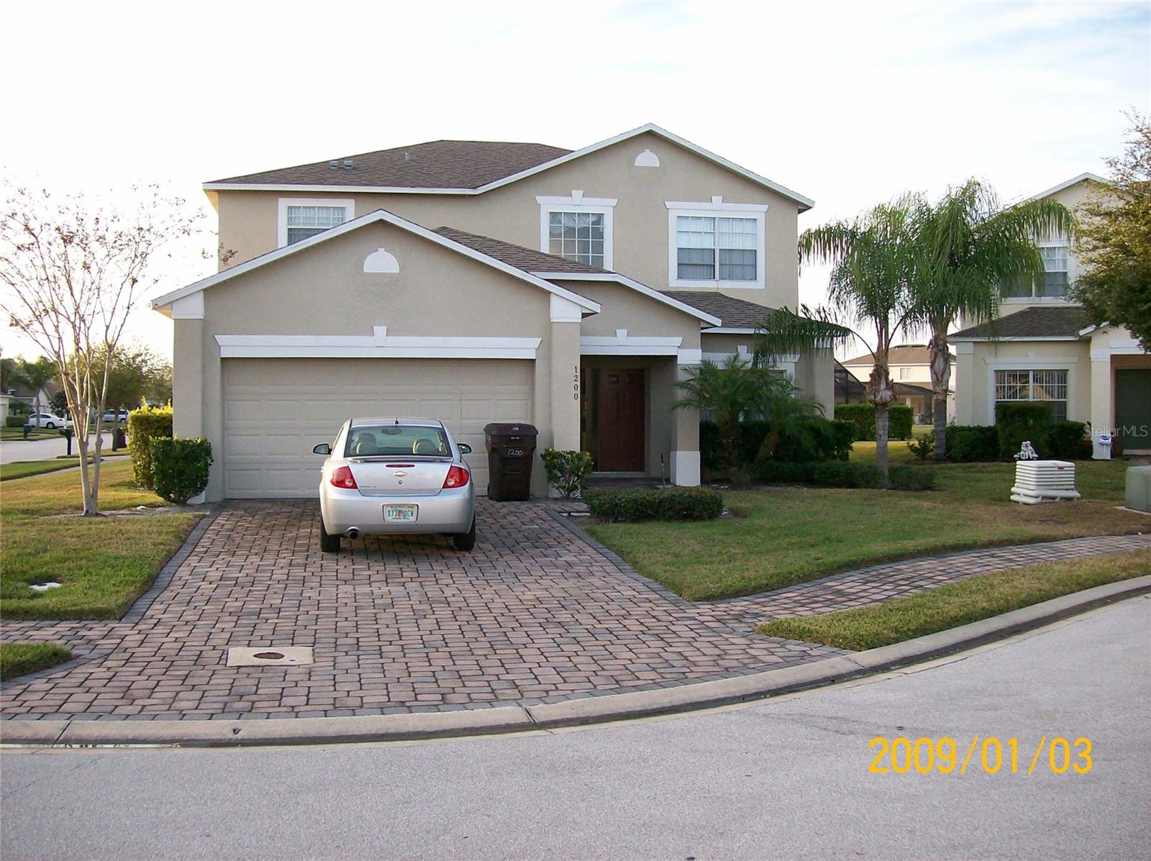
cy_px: 430
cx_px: 576
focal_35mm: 36
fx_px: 1196
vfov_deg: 39.6
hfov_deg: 51.4
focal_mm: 6
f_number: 2.7
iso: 80
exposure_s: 1/224
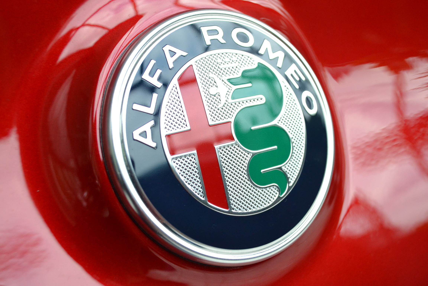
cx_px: 214
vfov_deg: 29.9
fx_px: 535
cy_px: 143
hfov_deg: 43.6
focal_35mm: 45
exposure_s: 1/640
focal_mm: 30
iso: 1600
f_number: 4.5
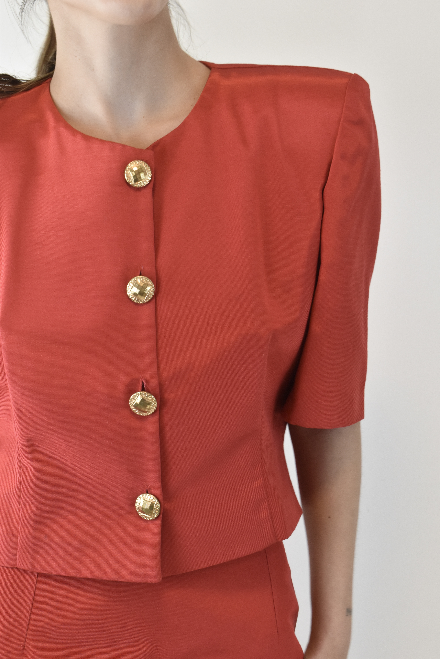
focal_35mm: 60
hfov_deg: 22.6
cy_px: 330
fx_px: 1100
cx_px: 220
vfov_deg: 33.4
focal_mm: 40
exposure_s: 1/50
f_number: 11
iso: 1000
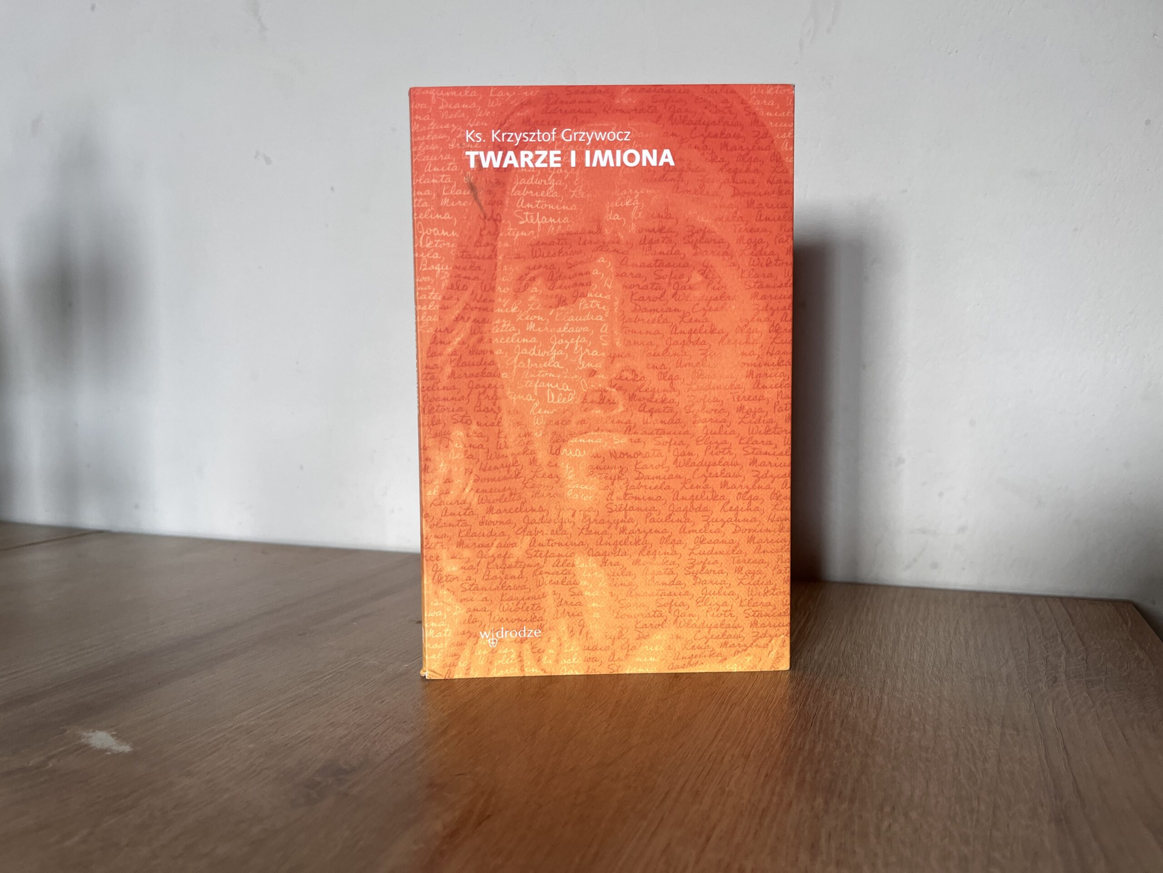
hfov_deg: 67.3
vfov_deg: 53.1
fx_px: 874
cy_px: 436
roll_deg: +0.0
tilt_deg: -3.8
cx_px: 582
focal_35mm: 26
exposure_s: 1/121
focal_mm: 5.1
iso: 80
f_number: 1.6
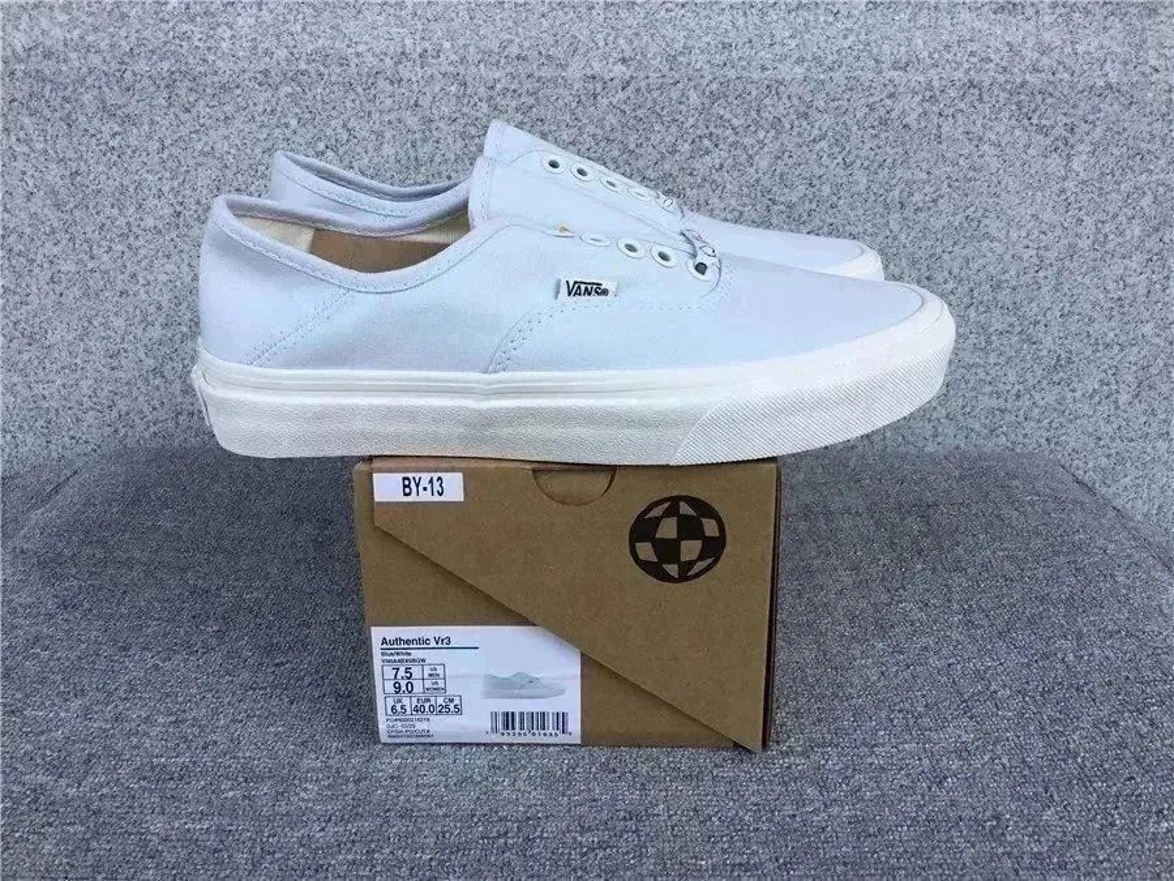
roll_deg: -0.6
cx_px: 587
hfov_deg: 58.4
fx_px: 1051
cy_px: 440
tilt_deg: -21.8
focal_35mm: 31
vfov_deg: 45.4
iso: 25
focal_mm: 3.3
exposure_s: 1/403
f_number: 2.4
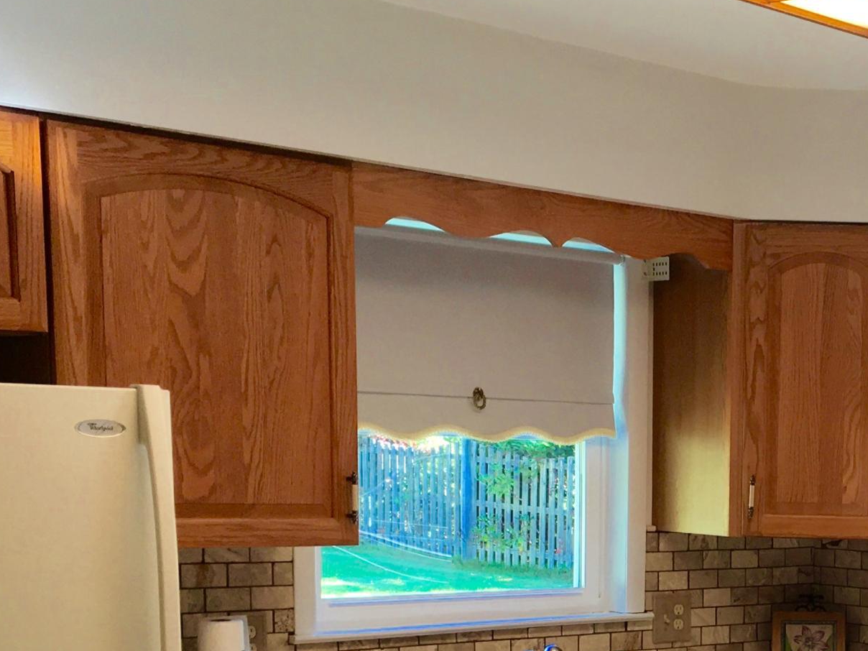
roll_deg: -1.4
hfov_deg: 25.4
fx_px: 1805
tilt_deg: -7.3
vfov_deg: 19.6
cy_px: 706
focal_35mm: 72
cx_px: 920
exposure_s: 1/63
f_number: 2.2
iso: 25
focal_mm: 4.15
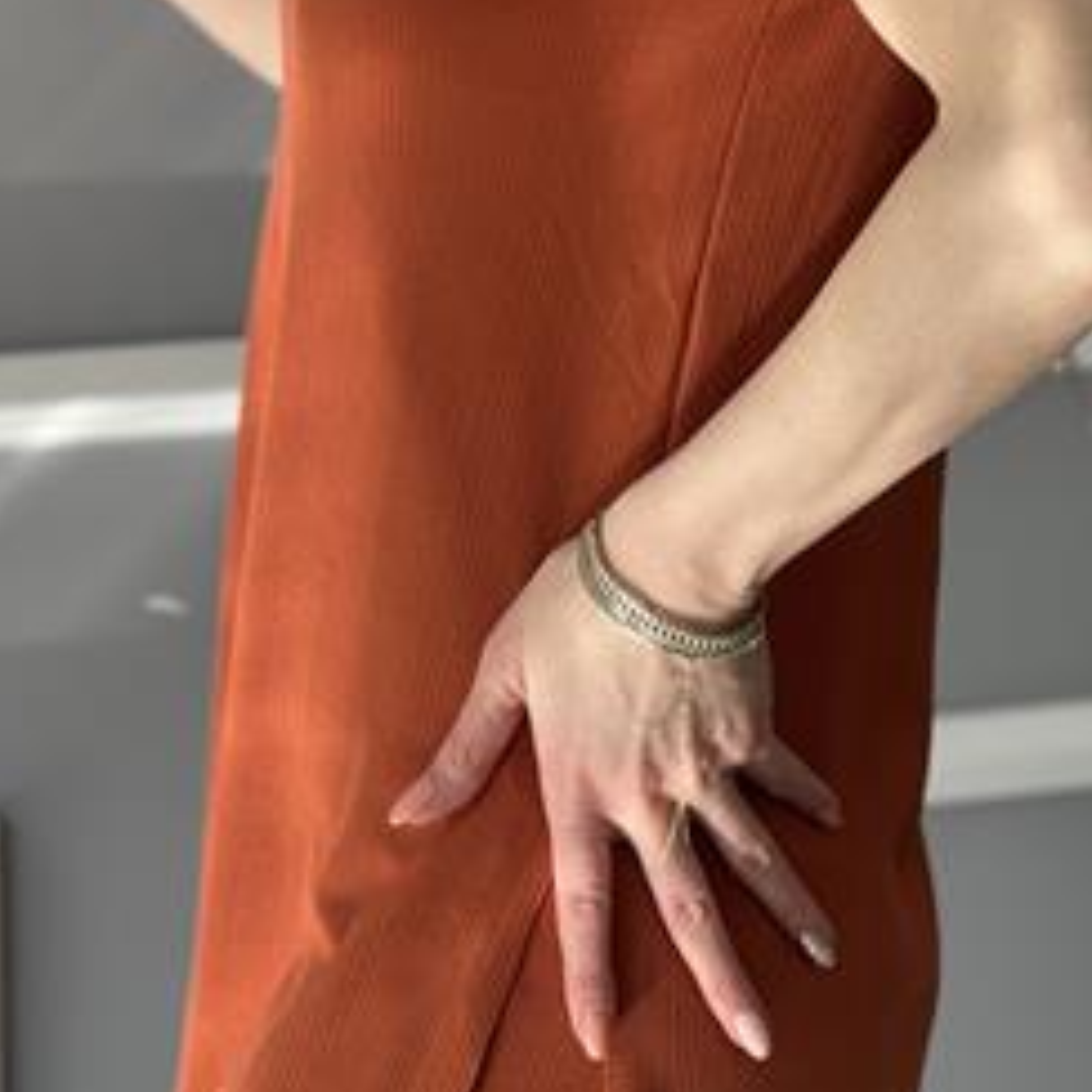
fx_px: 5175
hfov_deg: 12.0
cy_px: 425
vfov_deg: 12.0
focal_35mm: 145
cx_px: 537
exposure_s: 1/121
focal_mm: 9
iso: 50
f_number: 2.8
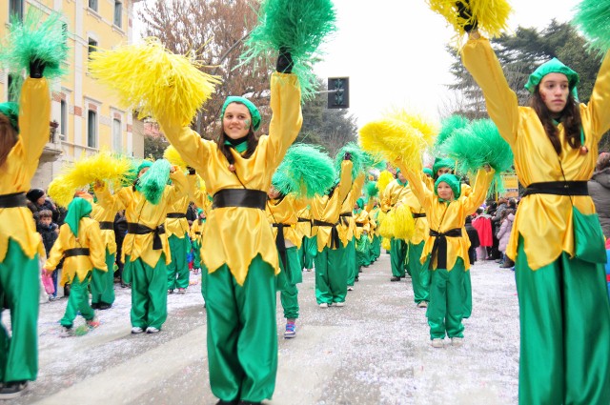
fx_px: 609
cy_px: 202
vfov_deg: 36.8
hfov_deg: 53.2
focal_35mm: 36
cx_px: 305
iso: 500
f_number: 2.8
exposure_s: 1/500
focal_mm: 24
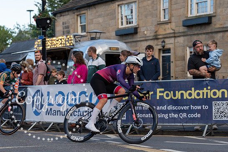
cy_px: 79
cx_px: 114
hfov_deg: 24.8
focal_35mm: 82
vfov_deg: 16.6
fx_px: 519
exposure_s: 1/1000
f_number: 3.2
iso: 320
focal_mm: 77
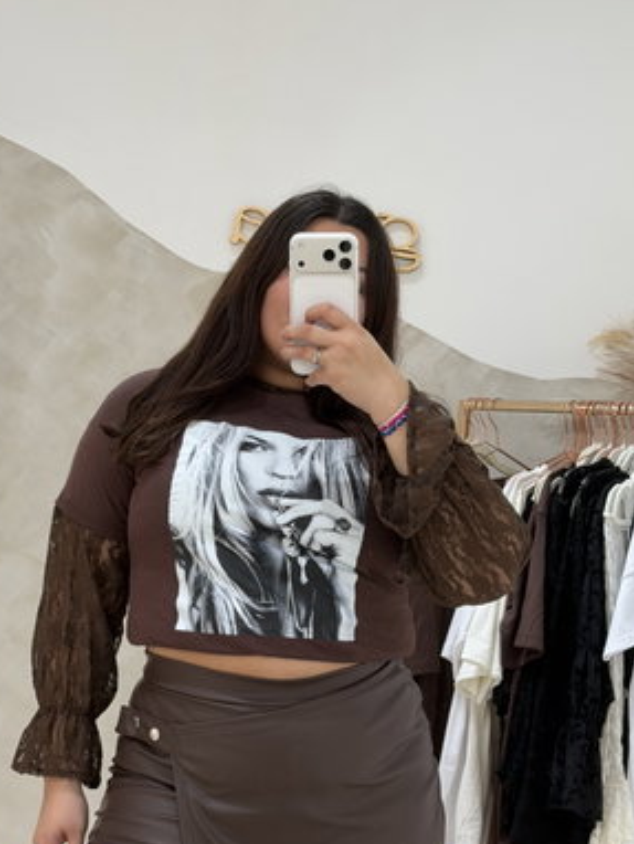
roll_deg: -3.7
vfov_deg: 28.9
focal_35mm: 67
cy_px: 476
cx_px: 232
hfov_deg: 21.9
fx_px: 1634
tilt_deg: -18.7
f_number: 1.78
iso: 64
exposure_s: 1/50
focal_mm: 6.76
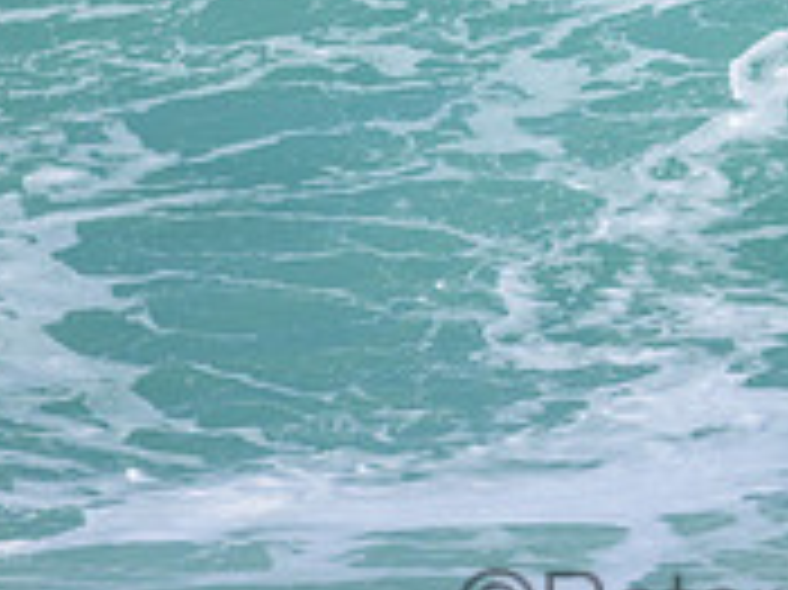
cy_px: -137
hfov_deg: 0.8
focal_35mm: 2551
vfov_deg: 0.6
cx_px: 806
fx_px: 58031
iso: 1600
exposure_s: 1/2000
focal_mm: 800
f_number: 11
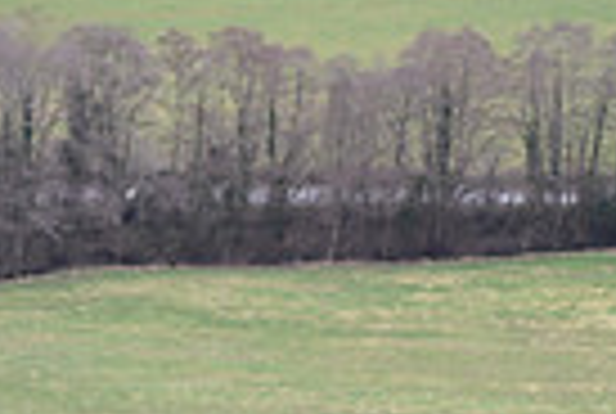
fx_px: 7957
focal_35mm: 464
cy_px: 684
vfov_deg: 3.0
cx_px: 1192
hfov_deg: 4.4
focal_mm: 110
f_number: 4.5
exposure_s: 1/800
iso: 640
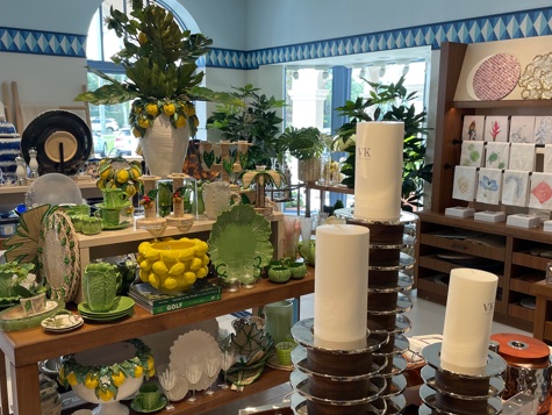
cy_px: 222
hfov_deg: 52.6
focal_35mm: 35
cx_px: 279
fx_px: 559
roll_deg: -0.8
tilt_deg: -9.9
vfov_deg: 40.7
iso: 64
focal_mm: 4.2
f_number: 1.6
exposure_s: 1/120
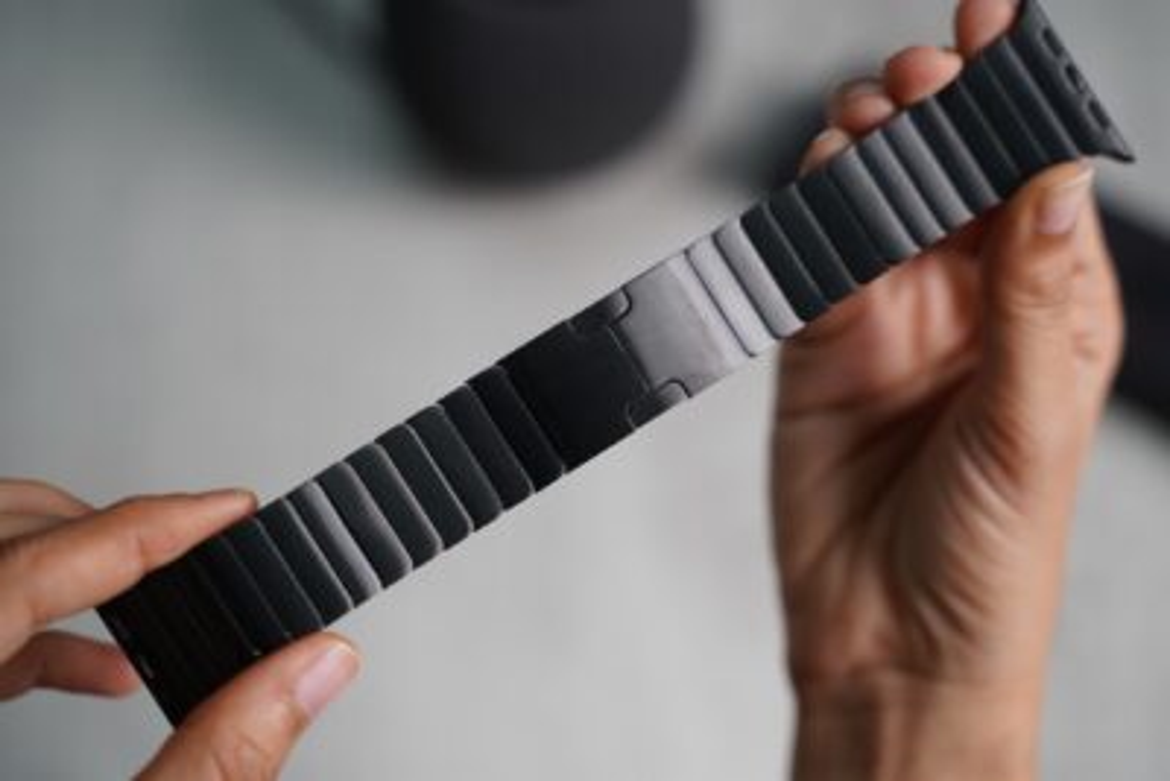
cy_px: 390
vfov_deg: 18.2
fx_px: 2438
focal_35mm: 75
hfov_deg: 27.0
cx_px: 585
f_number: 4
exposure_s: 1/80
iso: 500
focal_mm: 75
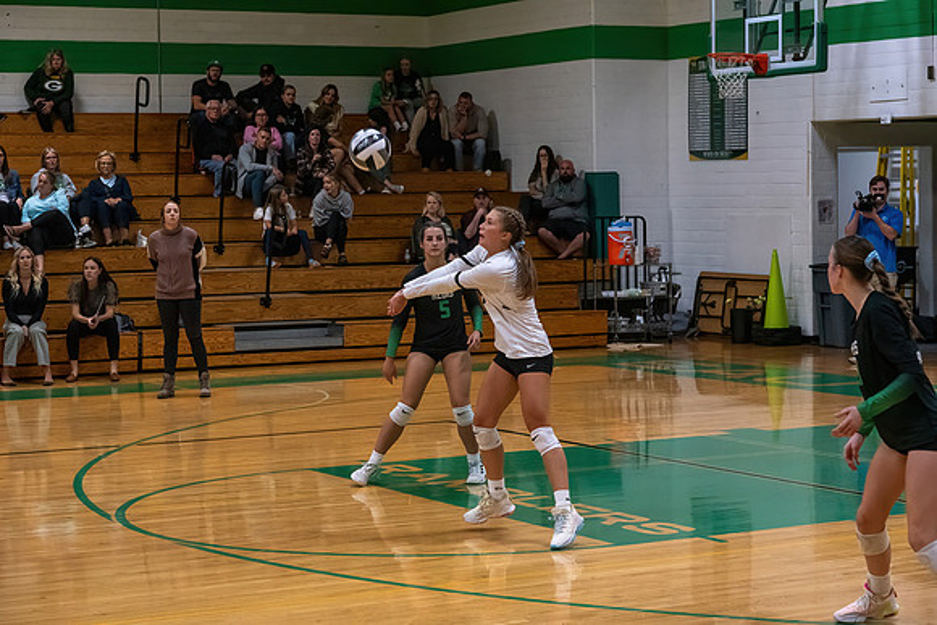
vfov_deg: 16.1
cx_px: 468
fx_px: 2213
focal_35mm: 85
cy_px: 312
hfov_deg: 23.9
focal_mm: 85
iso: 8000
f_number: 5
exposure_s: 1/800
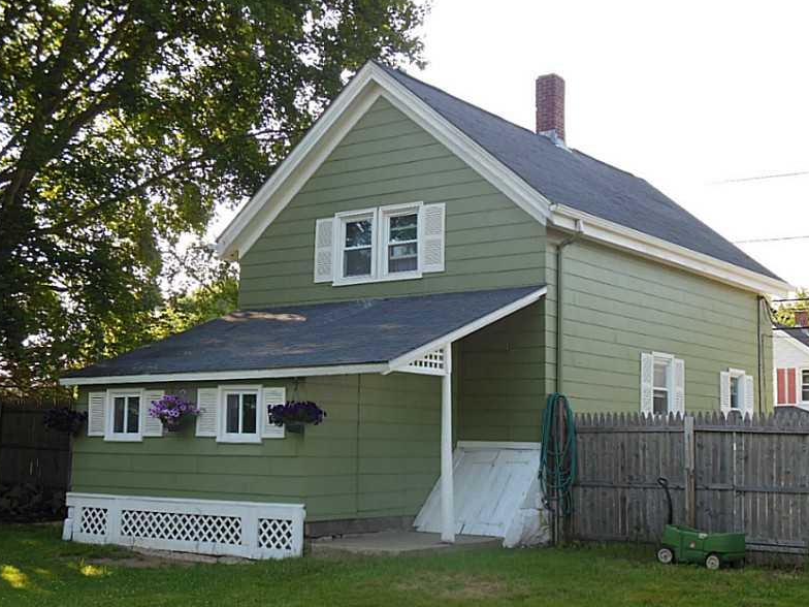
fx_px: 1192
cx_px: 398
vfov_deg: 28.6
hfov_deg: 37.5
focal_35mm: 51
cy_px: 306
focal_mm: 8.9
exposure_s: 1/200
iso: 125
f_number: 4
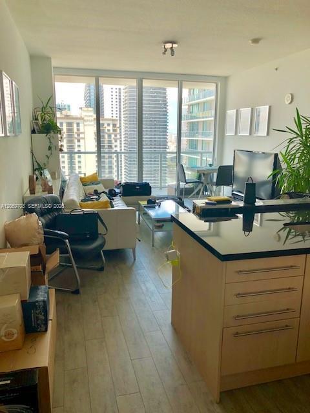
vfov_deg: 63.4
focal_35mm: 28
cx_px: 155
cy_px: 206
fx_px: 334
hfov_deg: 49.7
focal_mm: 3.99
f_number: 1.8
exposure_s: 1/120
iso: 20
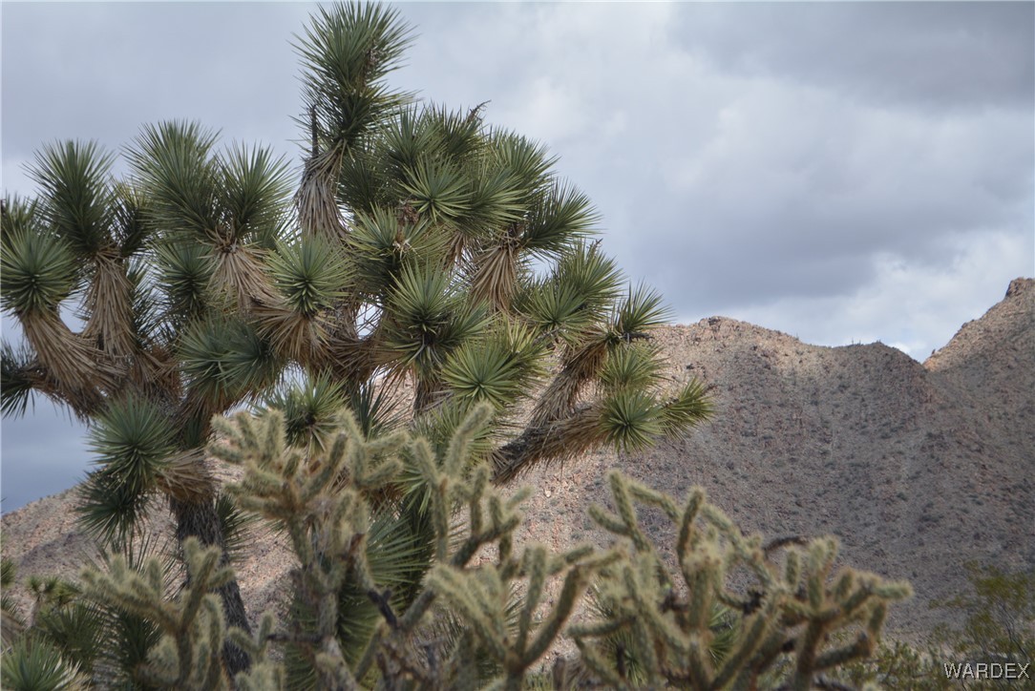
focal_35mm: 82
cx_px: 518
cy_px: 346
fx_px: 2373
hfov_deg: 24.6
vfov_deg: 16.6
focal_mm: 55
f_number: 6.3
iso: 400
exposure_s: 1/1600
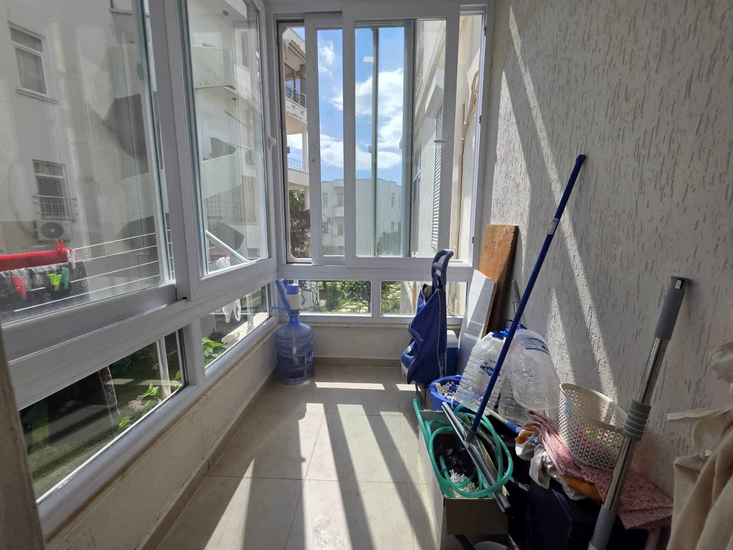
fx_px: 275
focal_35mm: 13
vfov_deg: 89.9
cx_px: 366
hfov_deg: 106.2
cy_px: 275
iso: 40
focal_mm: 2.2
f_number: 1.9
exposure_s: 1/1610
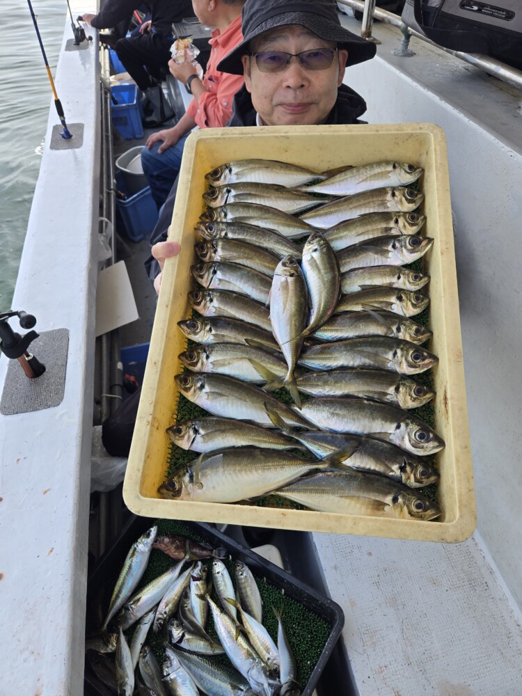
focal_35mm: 23
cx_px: 261
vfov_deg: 73.9
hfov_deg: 58.9
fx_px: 462
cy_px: 348
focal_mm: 5.4
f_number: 1.8
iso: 25
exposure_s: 1/616
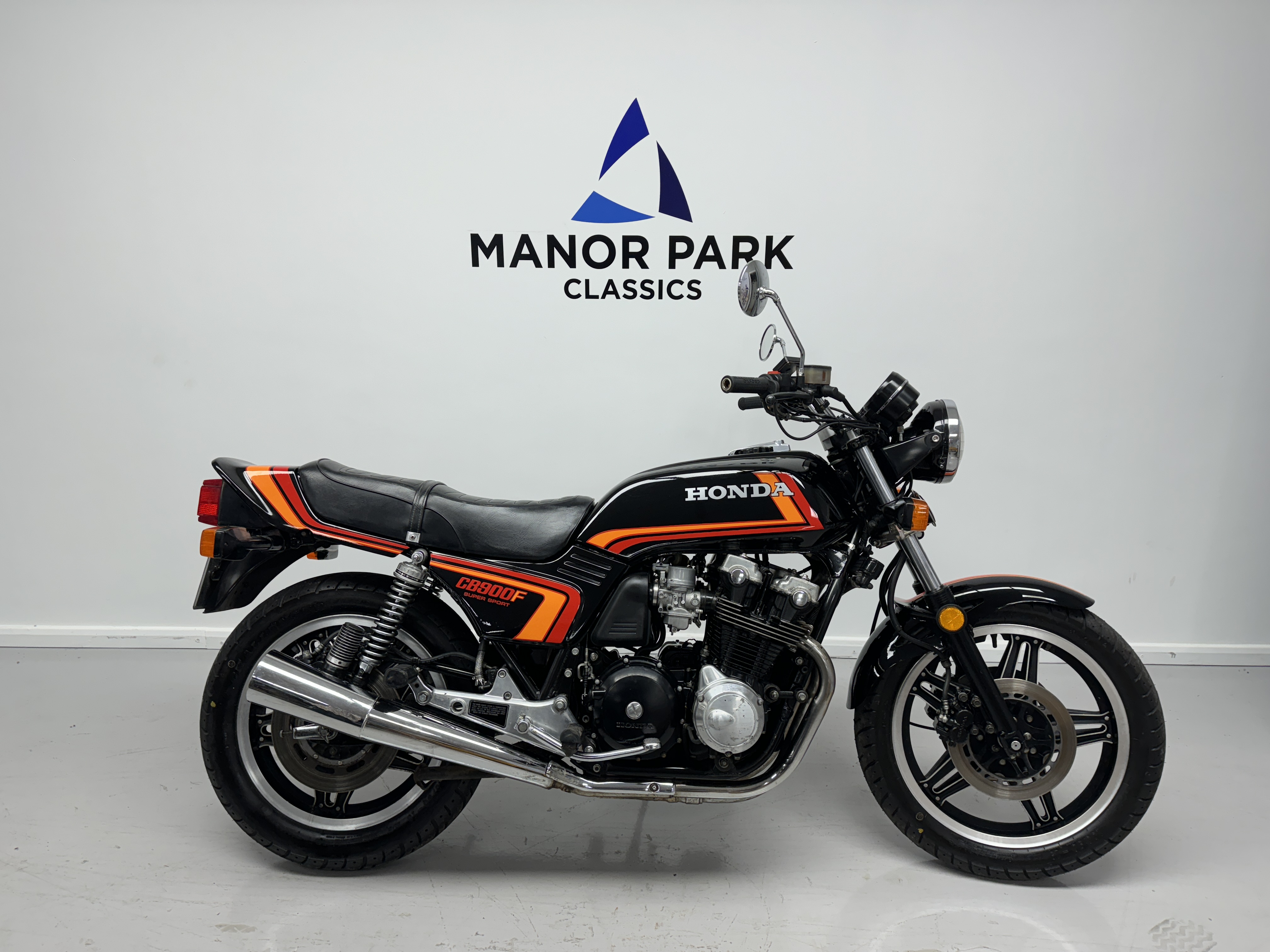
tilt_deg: -16.1
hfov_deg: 71.6
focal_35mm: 24
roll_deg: -1.3
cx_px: 635
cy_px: 476
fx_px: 881
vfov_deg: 56.8
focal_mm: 6.76
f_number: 1.78
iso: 64
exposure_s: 1/100
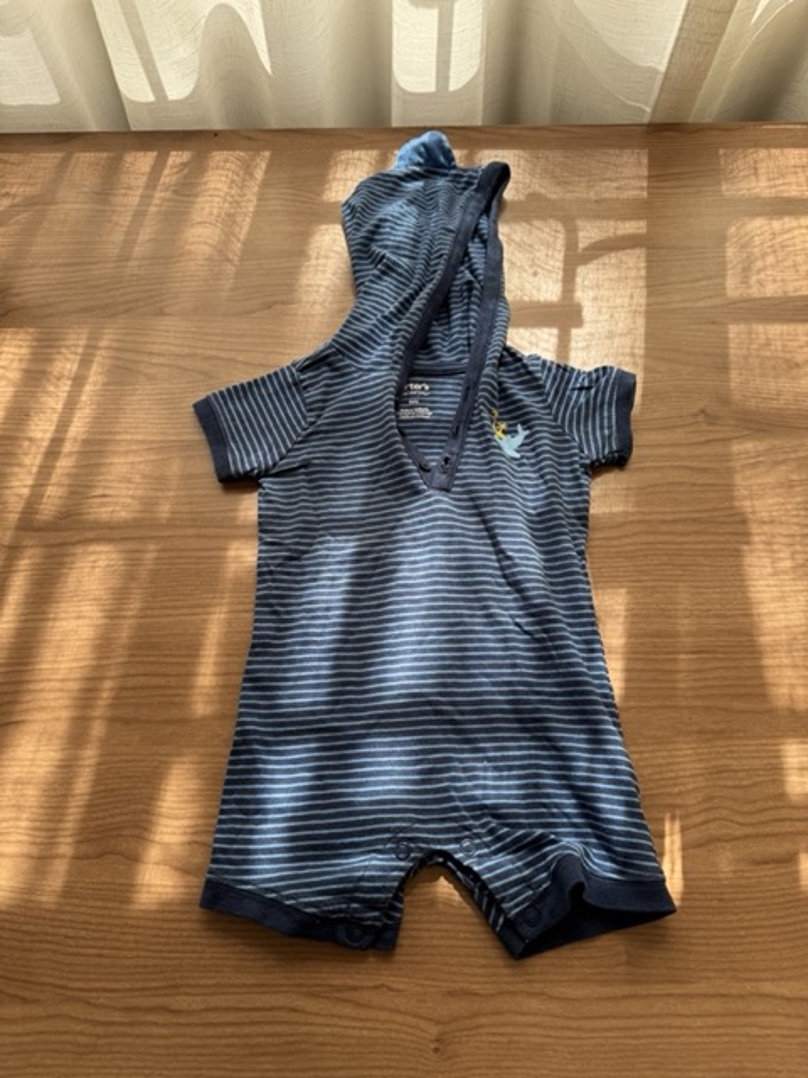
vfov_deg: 71.6
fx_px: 747
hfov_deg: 56.8
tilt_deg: -65.7
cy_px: 539
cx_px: 404
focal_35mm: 24
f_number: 1.78
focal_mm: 6.76
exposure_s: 1/121
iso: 64
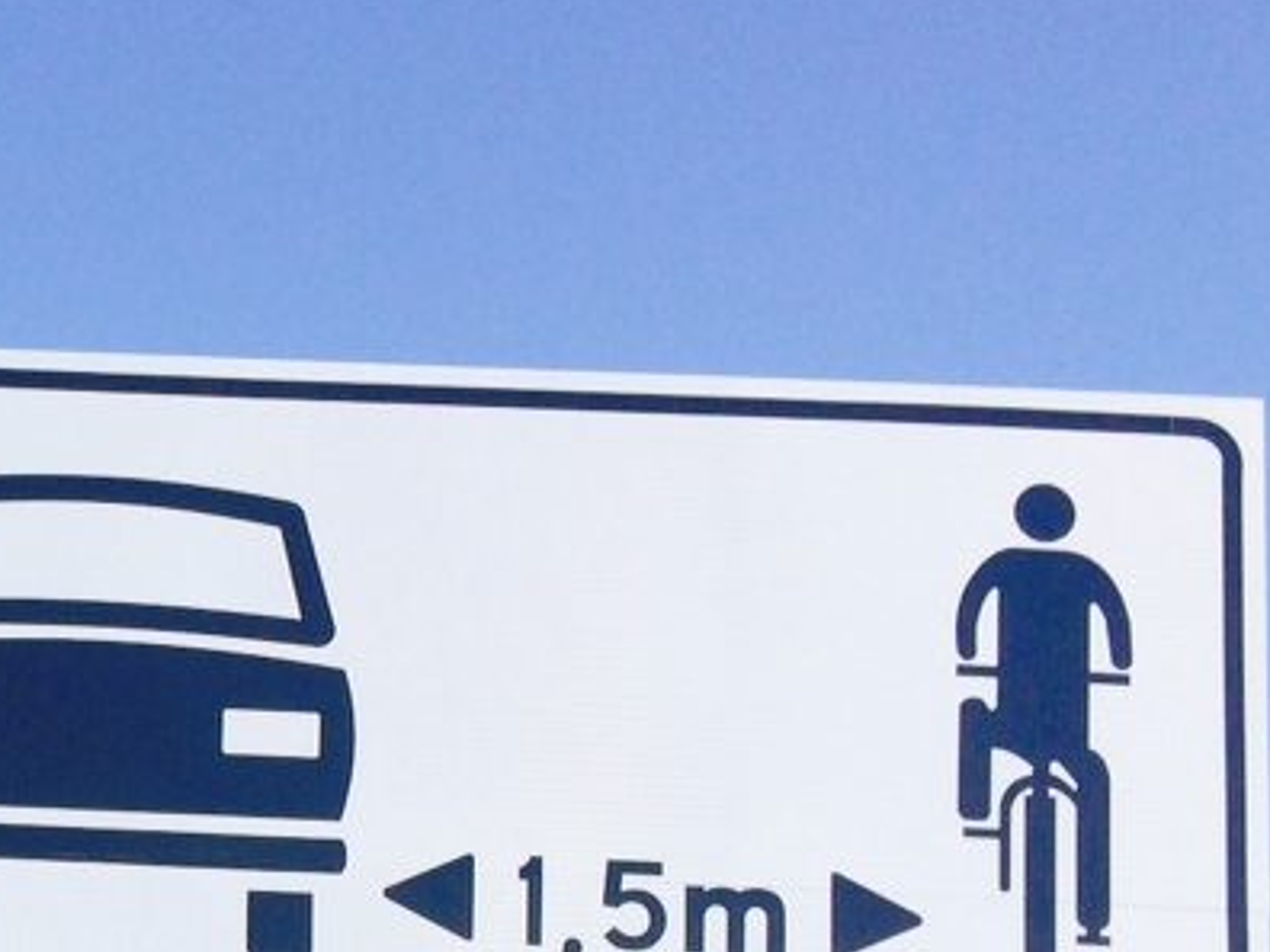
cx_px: -609
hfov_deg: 18.1
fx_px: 3559
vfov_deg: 14.8
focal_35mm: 97
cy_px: 1109
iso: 40
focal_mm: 4.12
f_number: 2.2
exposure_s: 1/2283
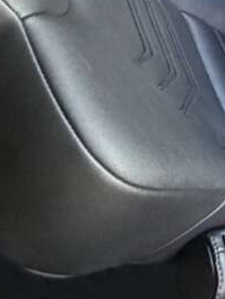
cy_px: -134
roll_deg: +0.6
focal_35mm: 57
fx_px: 494
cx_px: 434
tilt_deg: -39.4
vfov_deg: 26.1
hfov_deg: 18.4
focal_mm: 2.22
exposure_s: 1/121
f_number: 2.2
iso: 320
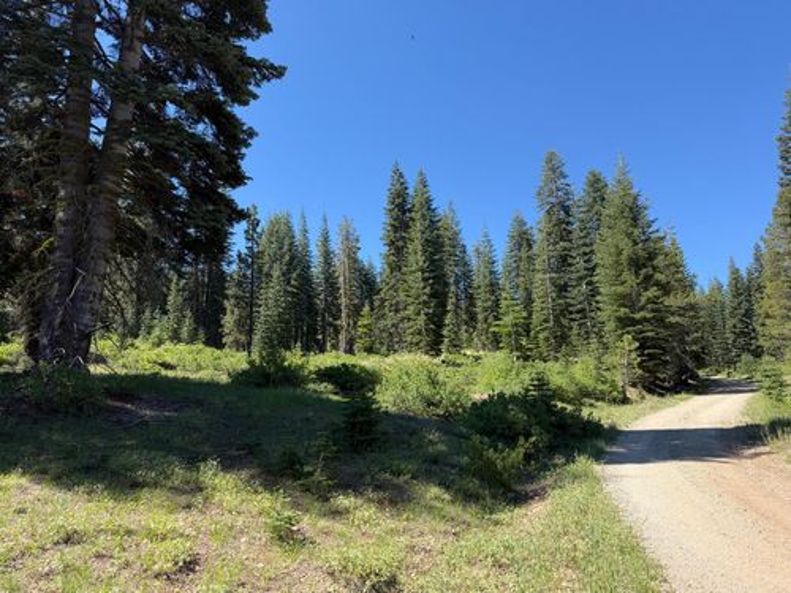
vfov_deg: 56.8
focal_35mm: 24
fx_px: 548
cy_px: 296
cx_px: 396
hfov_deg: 71.6
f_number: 1.78
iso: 80
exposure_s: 1/1770
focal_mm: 6.76
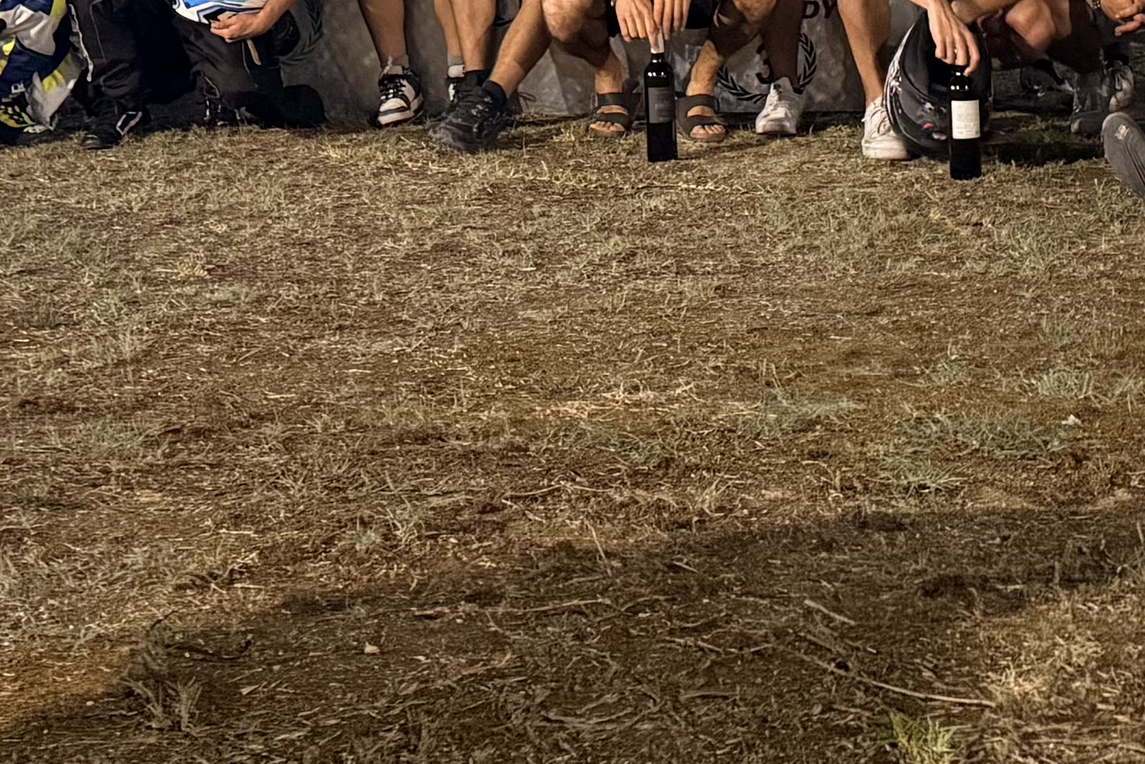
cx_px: 752
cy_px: -451
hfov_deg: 21.4
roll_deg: +0.0
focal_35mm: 95
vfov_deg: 13.4
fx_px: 3022
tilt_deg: +2.8
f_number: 1.78
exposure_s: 1/25
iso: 1250
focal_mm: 6.76
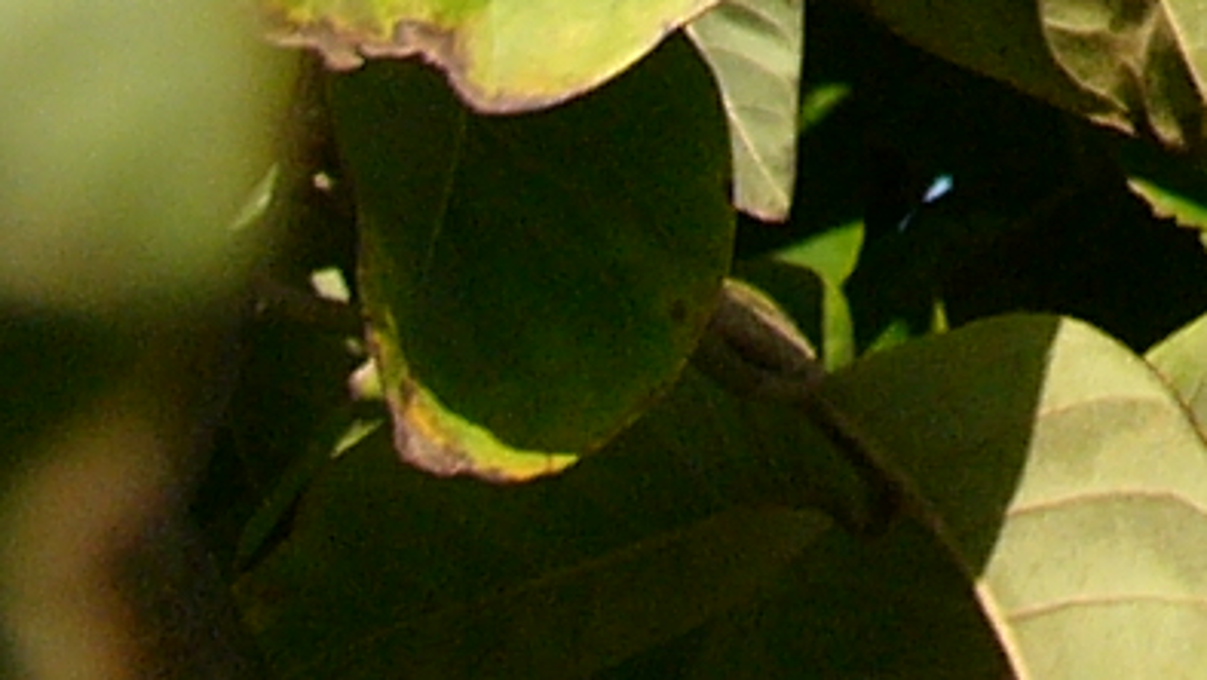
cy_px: -1792
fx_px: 6340
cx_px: 2242
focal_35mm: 198
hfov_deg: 10.2
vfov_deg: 5.5
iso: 100
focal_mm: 7
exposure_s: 1/160
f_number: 4
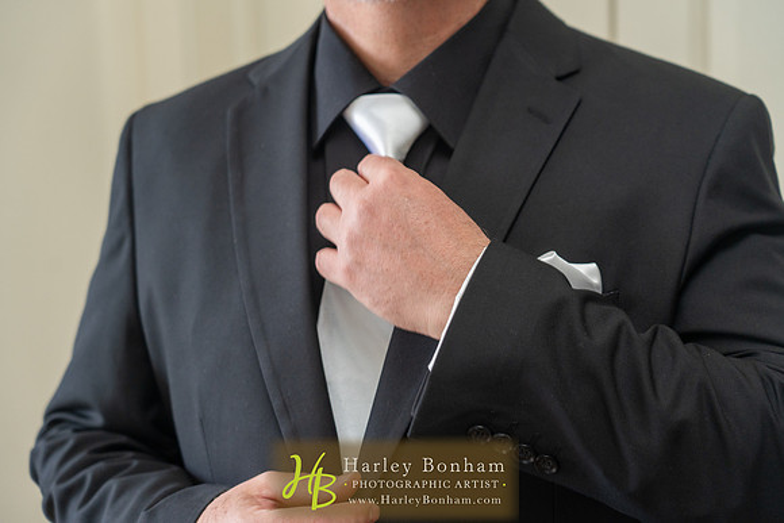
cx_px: 392
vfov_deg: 18.7
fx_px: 1590
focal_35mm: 73
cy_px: 262
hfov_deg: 27.7
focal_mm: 73
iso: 1250
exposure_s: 1/125
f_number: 4
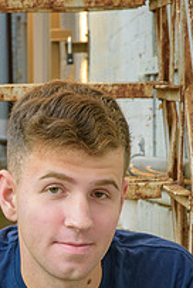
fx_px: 1507
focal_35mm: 188
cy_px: 316
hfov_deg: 7.3
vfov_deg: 10.8
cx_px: 38
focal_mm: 85
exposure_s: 1/60
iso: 3200
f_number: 11
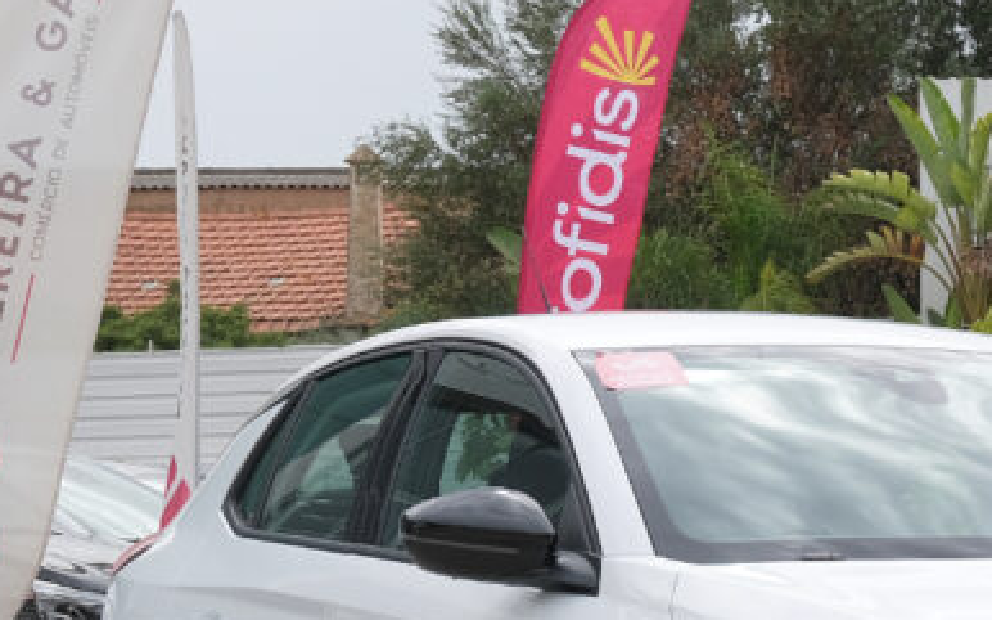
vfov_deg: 8.8
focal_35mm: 146
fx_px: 3946
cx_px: 894
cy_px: 786
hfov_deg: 14.2
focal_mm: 36.3
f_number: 9
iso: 160
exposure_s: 1/250
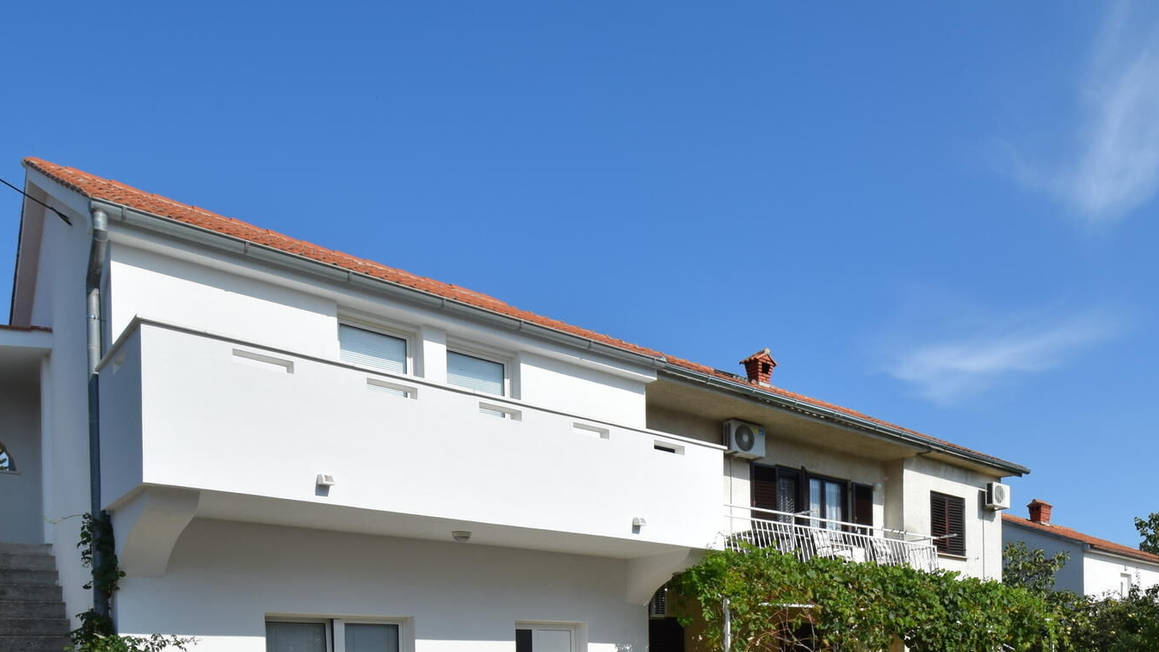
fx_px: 861
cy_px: 661
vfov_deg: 36.9
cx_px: 789
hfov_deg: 65.8
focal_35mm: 28
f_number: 10
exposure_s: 1/400
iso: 200
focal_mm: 10
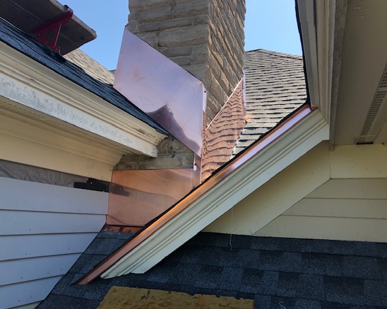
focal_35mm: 30
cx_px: 196
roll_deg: -2.5
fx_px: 343
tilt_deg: +12.0
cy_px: 153
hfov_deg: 58.8
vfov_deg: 48.5
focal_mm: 3.99
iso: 20
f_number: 1.8
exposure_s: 1/343
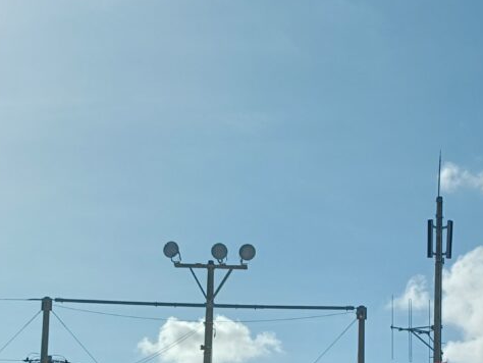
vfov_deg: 13.6
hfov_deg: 18.0
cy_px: 316
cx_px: 398
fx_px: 1508
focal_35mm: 108
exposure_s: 1/1984
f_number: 1.7
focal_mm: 4.7
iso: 64
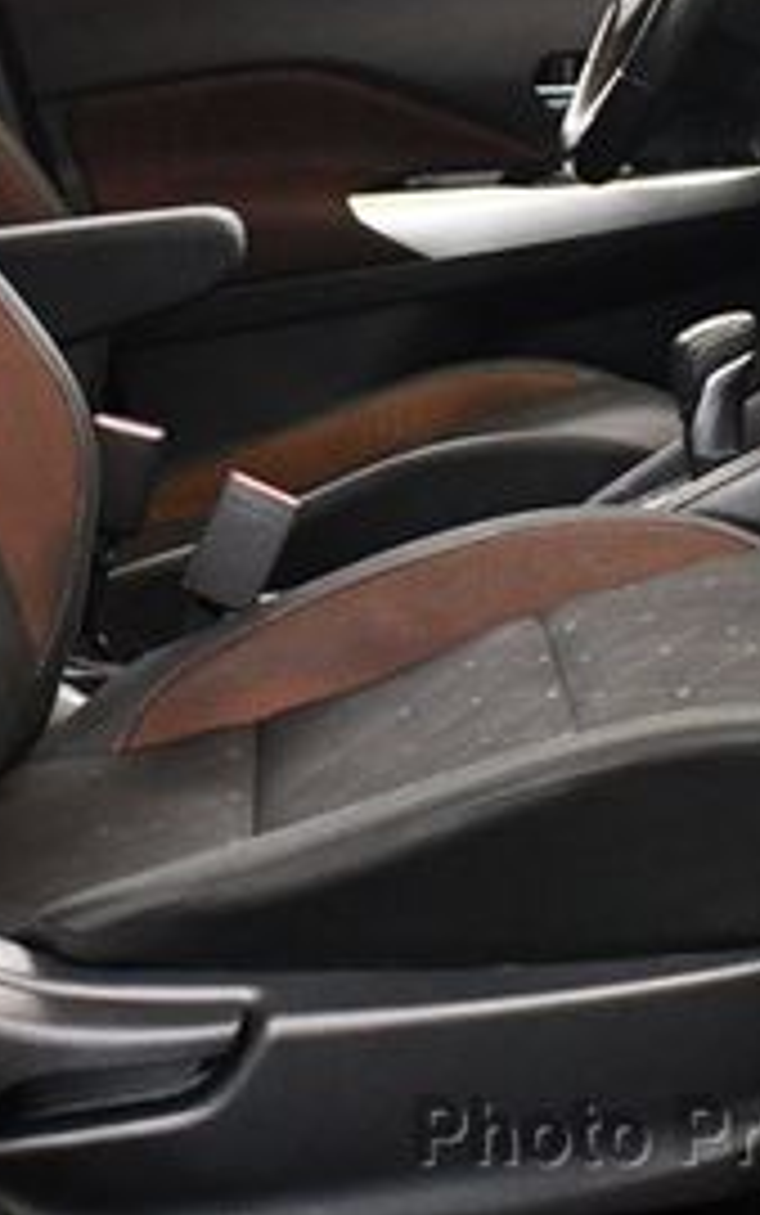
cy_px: 256
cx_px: 360
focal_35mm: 87
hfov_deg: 15.0
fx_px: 2880
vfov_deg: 23.5
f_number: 3.5
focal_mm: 18
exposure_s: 1/125
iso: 3200
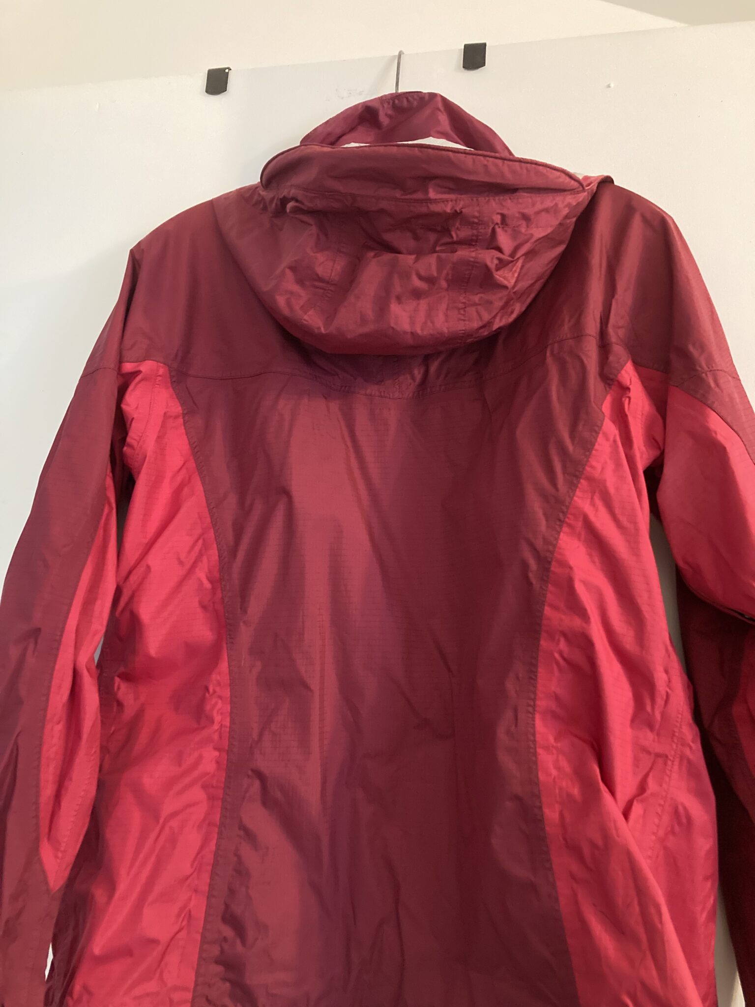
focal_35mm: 28
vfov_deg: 63.4
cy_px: 504
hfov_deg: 49.7
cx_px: 378
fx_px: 814
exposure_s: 1/30
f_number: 1.8
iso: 640
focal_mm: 3.99
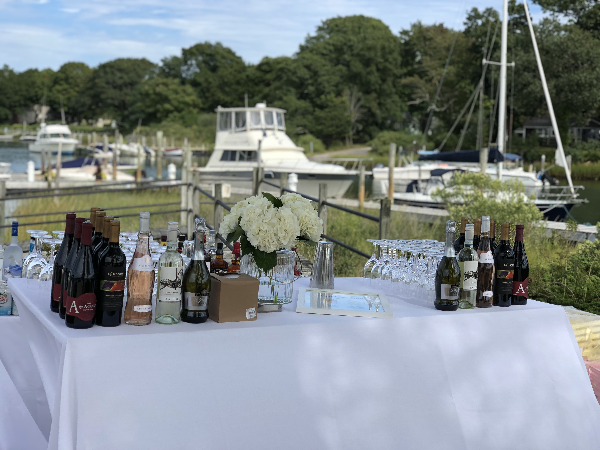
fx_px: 901
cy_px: 225
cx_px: 300
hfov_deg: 36.8
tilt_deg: -6.9
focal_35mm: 52
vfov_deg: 28.0
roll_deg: -0.6
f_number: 2.4
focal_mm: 6
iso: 16
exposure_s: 1/852
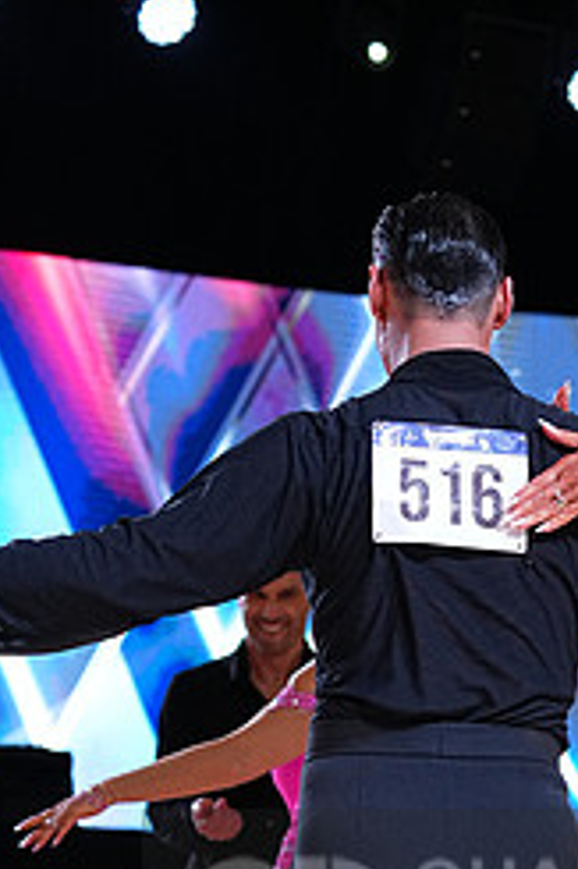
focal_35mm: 173
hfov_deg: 7.9
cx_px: 633
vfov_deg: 11.7
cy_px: 929
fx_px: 4172
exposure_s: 1/400
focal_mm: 73
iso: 1600
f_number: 4
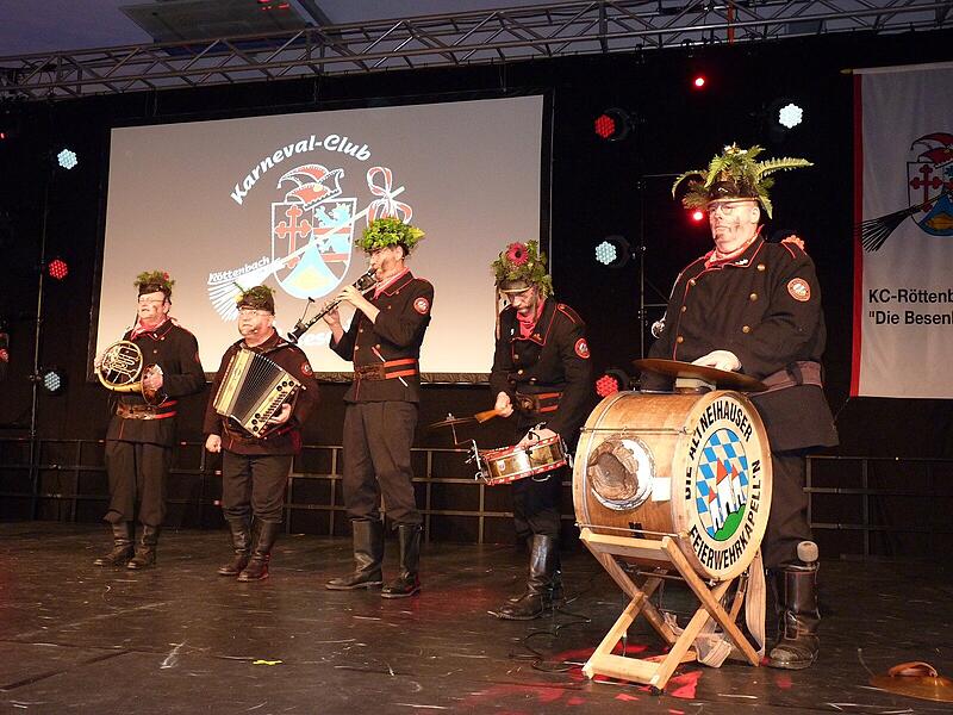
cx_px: 476
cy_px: 358
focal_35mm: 34
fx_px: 936
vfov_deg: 41.8
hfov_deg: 54.0
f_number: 3
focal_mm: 6.1
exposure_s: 1/30
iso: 320
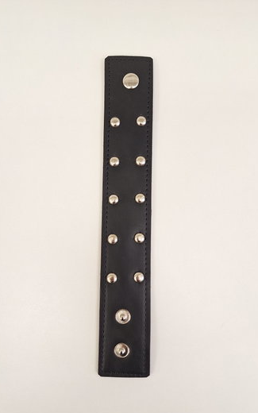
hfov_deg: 49.3
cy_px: 211
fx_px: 281
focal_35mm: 25
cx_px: 128
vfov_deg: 72.5
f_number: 1.8
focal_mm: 5.54
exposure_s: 1/50
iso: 64
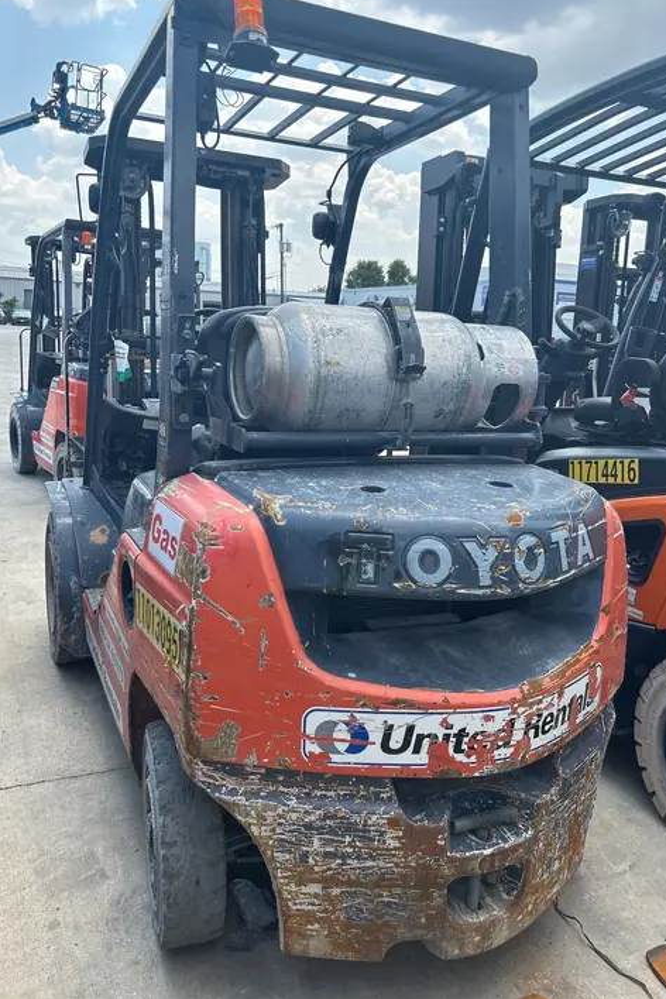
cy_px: 485
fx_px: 777
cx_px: 341
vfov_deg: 65.5
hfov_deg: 46.4
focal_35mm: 28
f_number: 1.5
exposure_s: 1/1575
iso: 50
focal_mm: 5.7
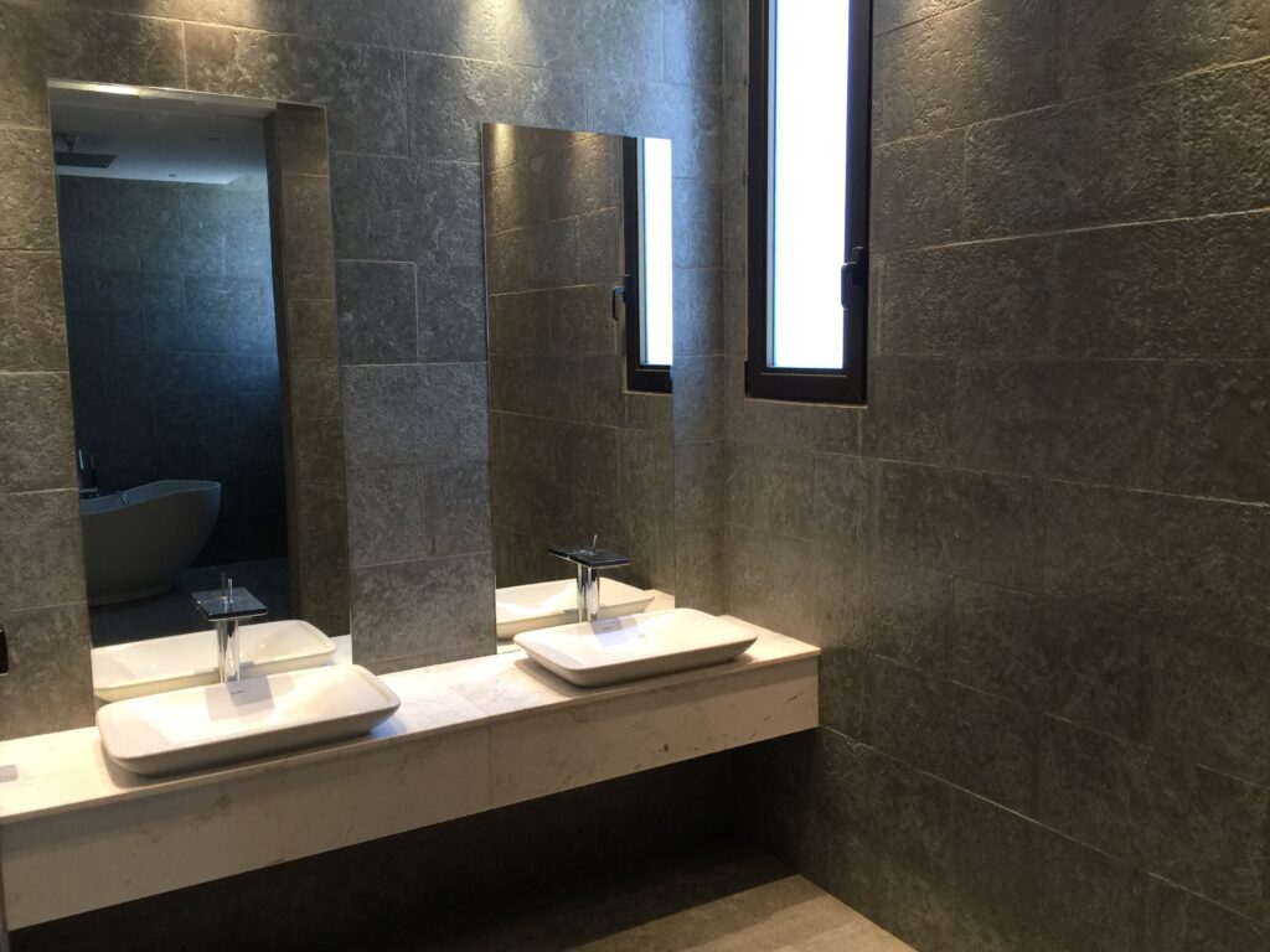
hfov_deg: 61.7
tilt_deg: -6.4
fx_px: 1064
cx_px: 635
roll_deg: -0.2
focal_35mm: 29
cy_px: 476
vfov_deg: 48.2
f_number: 2.2
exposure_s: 1/33
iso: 40
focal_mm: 4.15
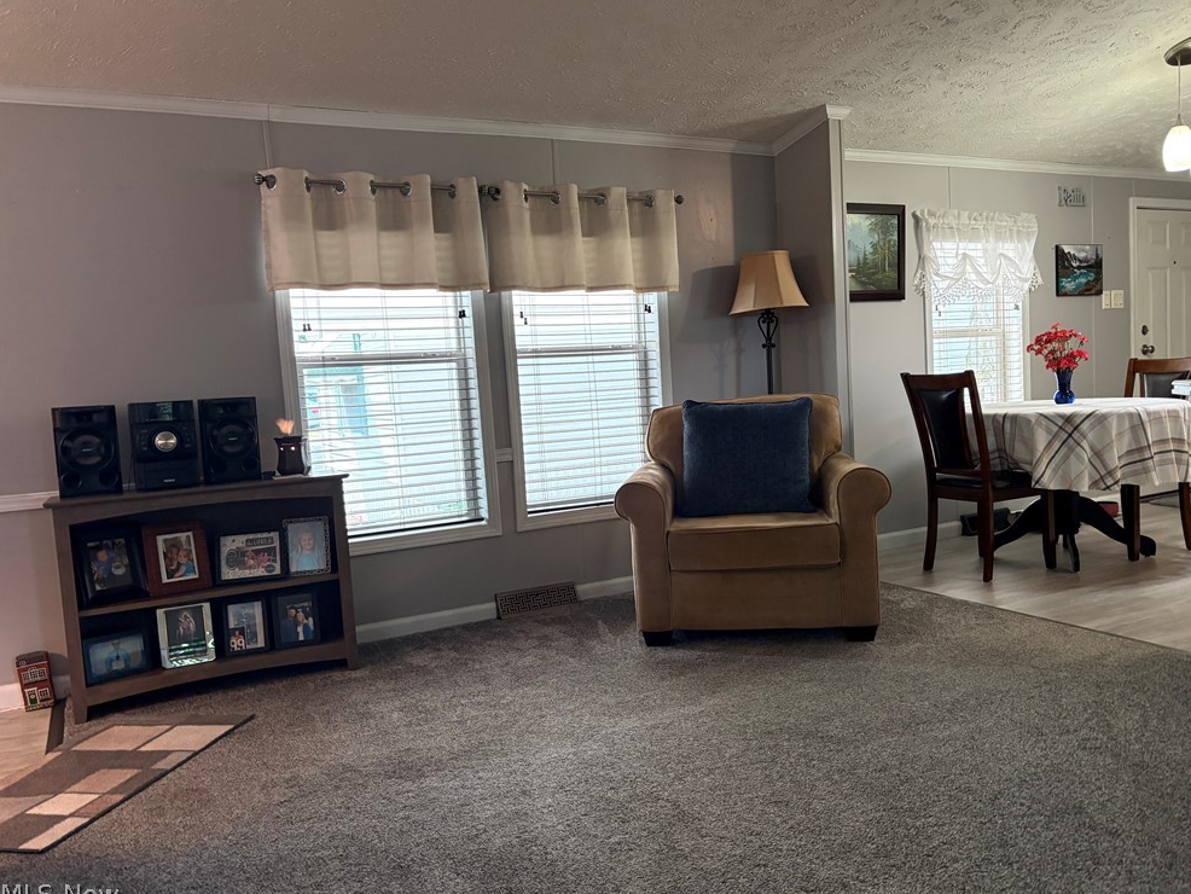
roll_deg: +3.8
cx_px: 612
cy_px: 451
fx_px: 929
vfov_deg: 51.4
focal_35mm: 27
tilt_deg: -4.6
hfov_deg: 65.3
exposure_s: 1/60
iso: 250
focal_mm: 5.96
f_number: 1.6
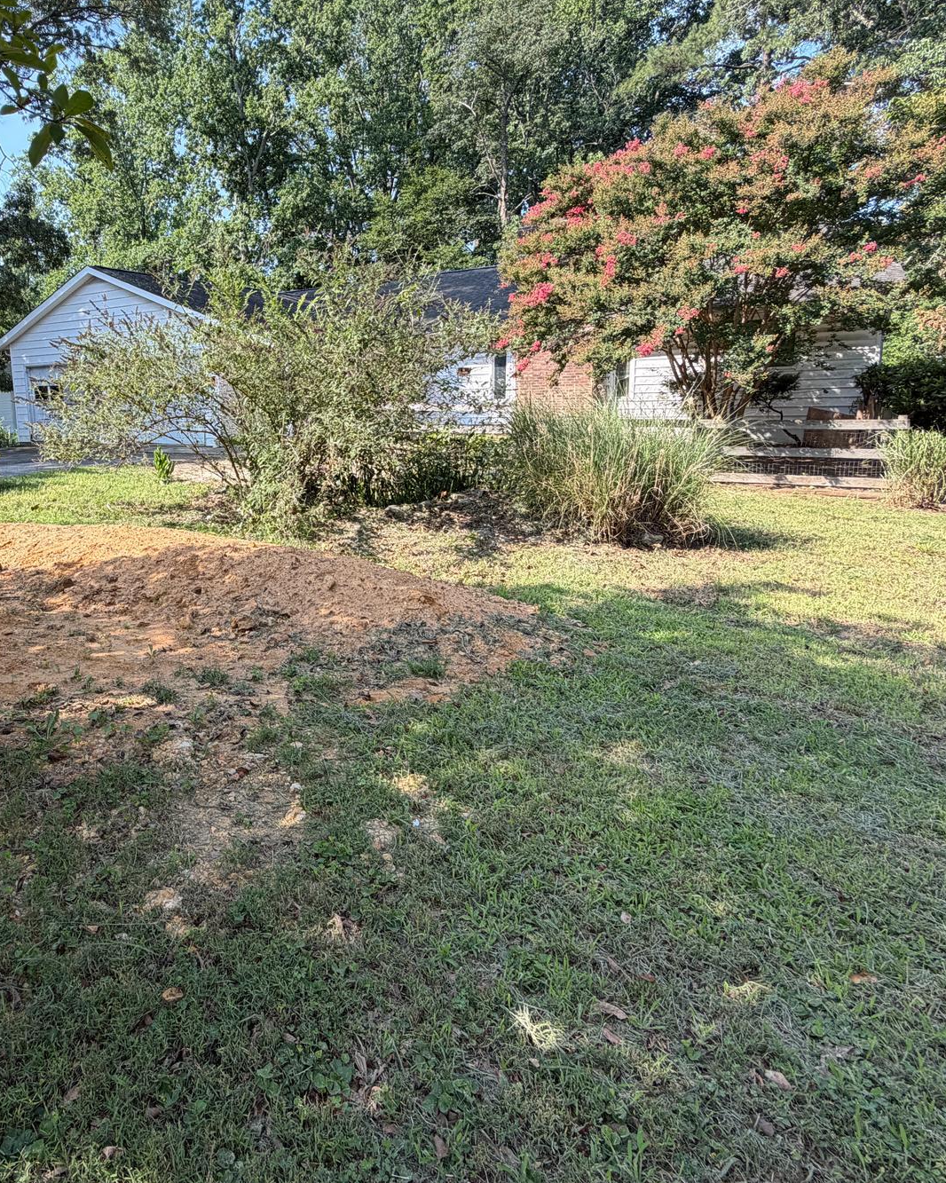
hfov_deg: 62.3
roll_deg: +2.5
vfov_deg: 77.2
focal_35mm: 21
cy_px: 504
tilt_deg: -9.5
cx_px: 252
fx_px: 735
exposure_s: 1/405
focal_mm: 2.22
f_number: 2.2
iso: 50
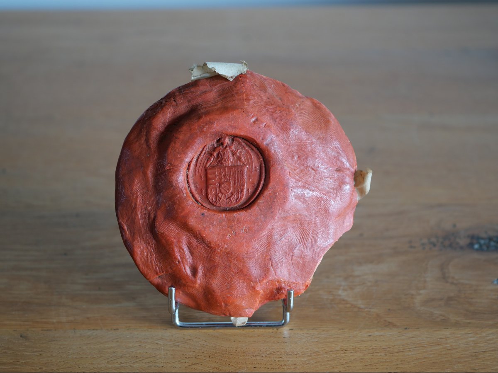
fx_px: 863
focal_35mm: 60
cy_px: 186
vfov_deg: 24.4
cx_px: 249
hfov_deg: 32.2
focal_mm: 30
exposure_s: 1/60
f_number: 2.8
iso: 400
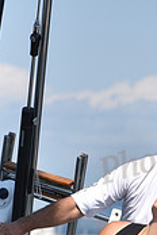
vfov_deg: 3.1
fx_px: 4369
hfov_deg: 2.1
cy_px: 363
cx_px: 30
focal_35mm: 668
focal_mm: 200
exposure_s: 1/1250
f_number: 8
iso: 320
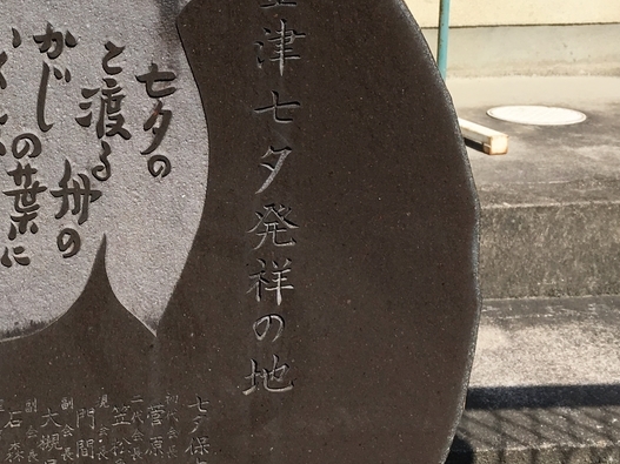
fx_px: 1182
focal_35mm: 66
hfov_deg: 28.4
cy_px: 162
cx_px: 71
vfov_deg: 22.2
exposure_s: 1/1709
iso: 25
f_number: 2.2
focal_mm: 4.15
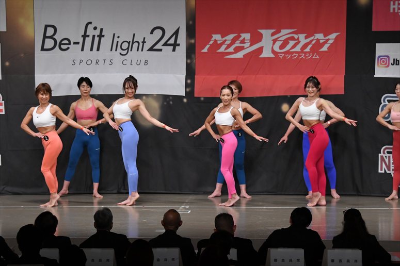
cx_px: 200
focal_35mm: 135
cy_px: 133
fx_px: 1499
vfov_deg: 10.2
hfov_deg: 15.2
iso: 3200
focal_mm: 90
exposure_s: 1/400
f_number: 5.6
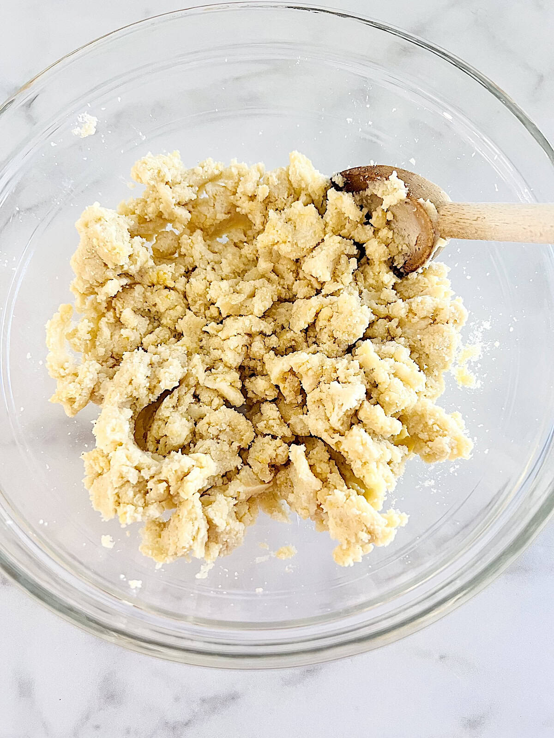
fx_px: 555
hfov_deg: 53.1
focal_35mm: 26
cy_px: 369
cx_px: 277
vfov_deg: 67.3
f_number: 1.5
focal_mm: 5.7
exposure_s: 1/60
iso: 160
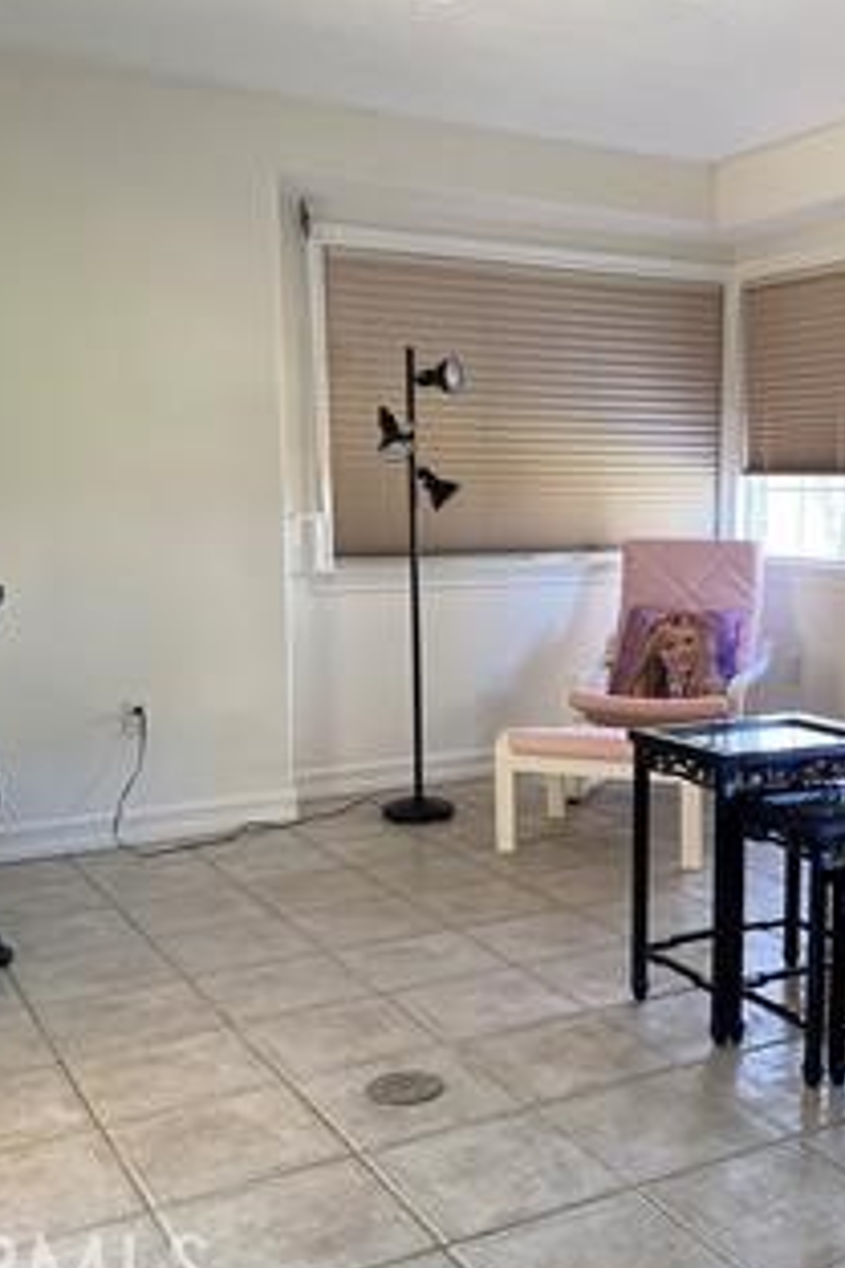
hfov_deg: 33.7
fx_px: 1373
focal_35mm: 39
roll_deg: -0.9
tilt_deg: -5.5
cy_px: 644
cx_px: 609
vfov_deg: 49.6
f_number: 1.8
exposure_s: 1/60
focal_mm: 4.25
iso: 200
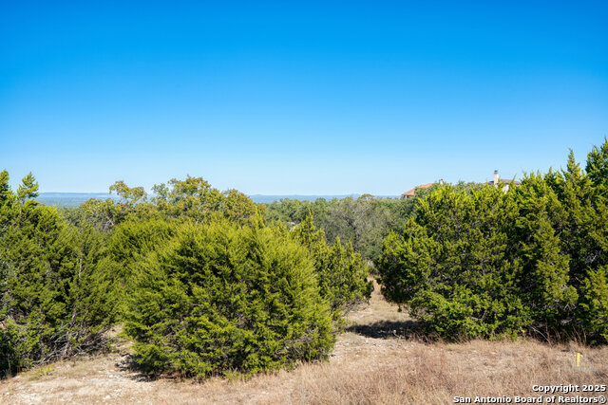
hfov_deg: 54.4
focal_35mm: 35
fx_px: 591
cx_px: 304
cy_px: 202
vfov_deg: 37.9
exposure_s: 1/500
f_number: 11
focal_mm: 35
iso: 100
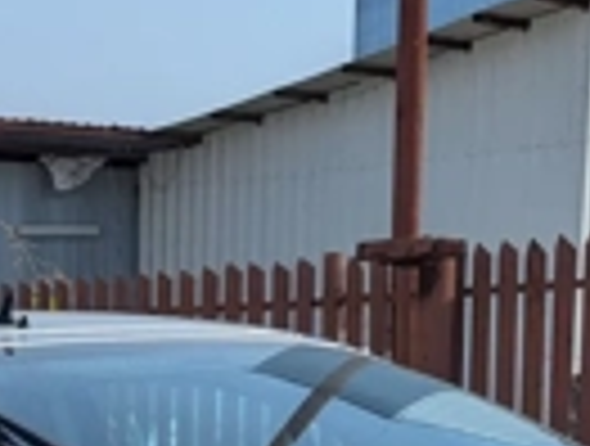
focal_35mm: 110
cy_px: 829
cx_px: 86
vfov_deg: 12.3
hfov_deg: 17.6
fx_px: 1880
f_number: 1.85
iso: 44
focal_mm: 6.81
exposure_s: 1/3333
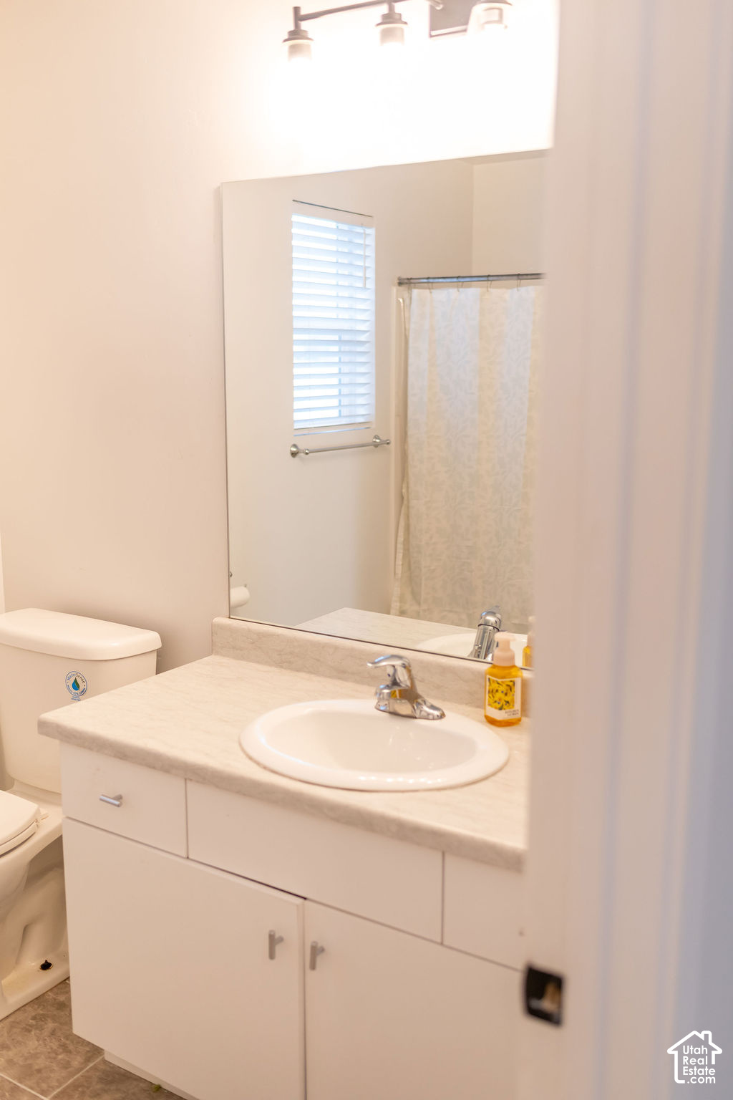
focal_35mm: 35
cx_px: 366
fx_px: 1069
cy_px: 550
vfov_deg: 54.4
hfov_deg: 37.9
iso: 640
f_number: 2.5
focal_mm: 35
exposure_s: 1/200
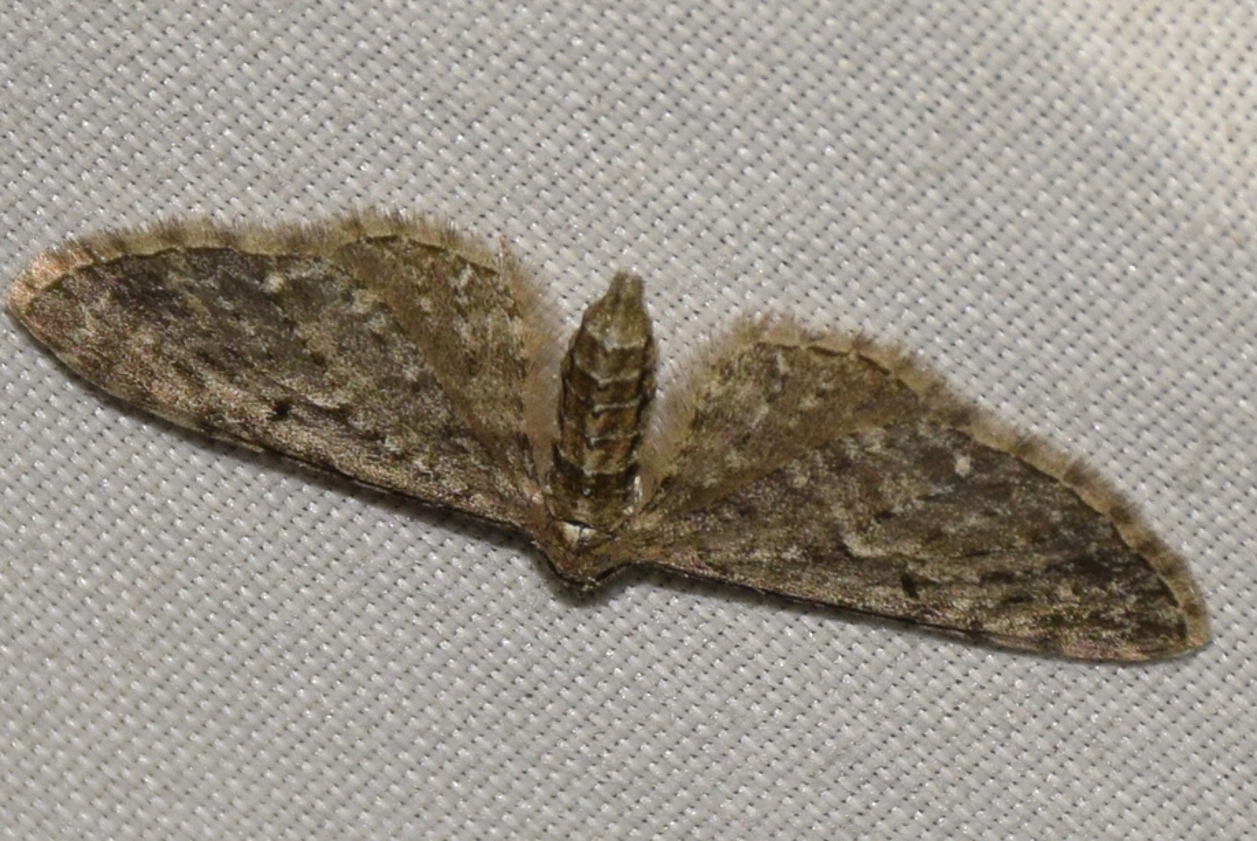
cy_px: 408
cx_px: 611
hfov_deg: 9.4
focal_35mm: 219
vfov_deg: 6.3
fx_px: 7654
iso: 400
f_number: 10
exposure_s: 1/160
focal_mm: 140
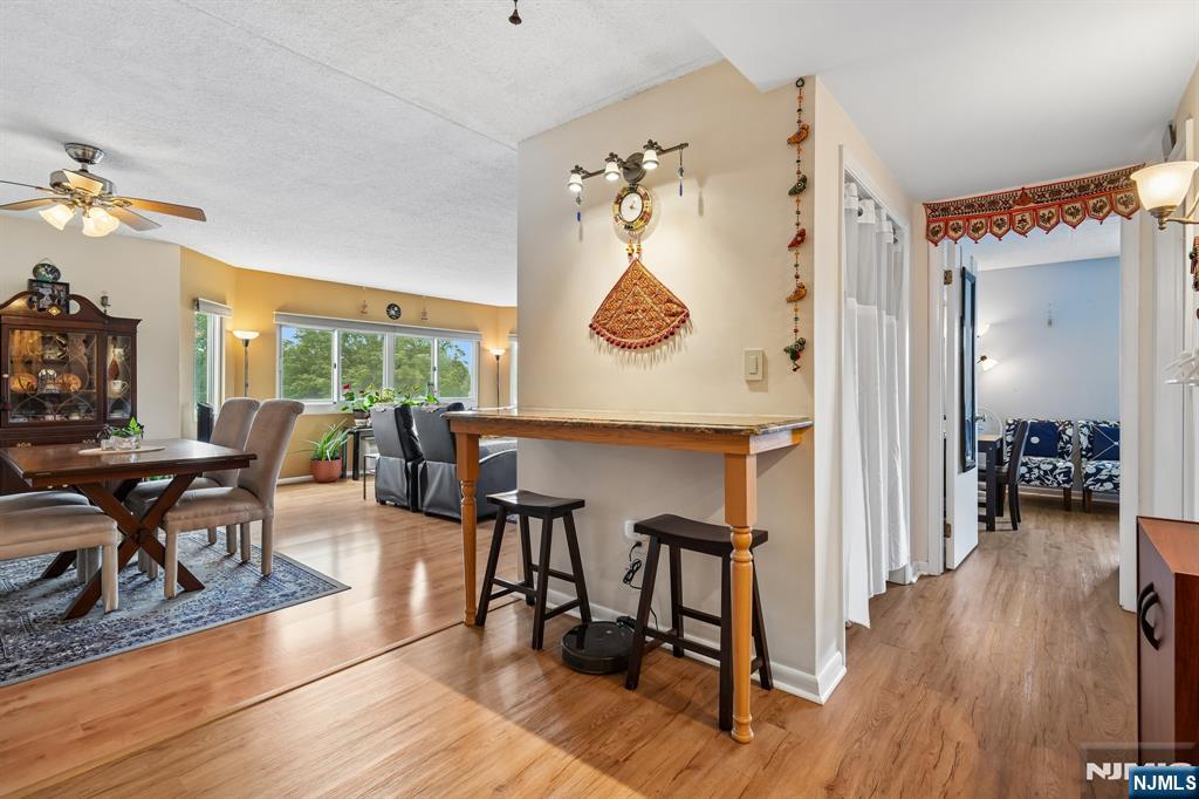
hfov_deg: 96.8
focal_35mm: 16
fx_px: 533
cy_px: 400
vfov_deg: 73.7
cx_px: 600
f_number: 8
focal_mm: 16
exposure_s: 1/8
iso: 400
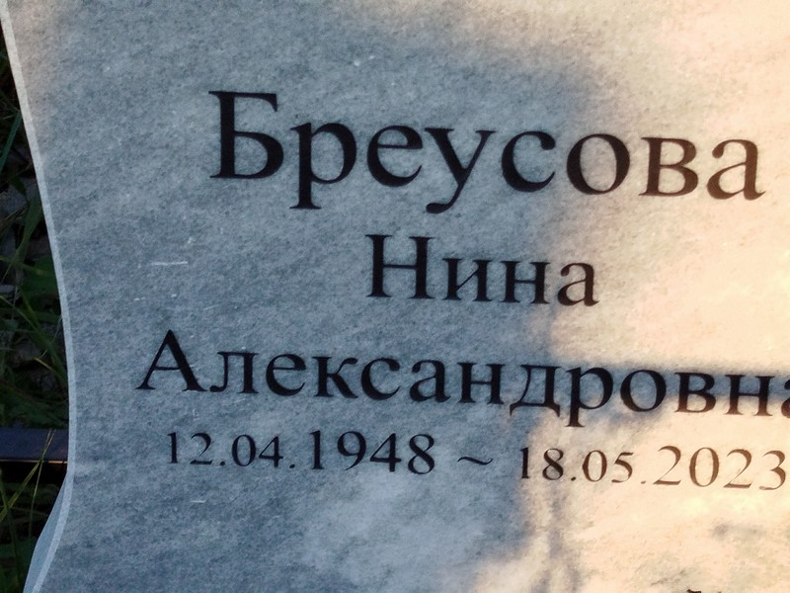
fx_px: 1027
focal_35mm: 45
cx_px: 395
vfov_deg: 32.2
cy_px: 296
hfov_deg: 42.1
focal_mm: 5.31
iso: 50
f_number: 1.7
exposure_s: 1/171
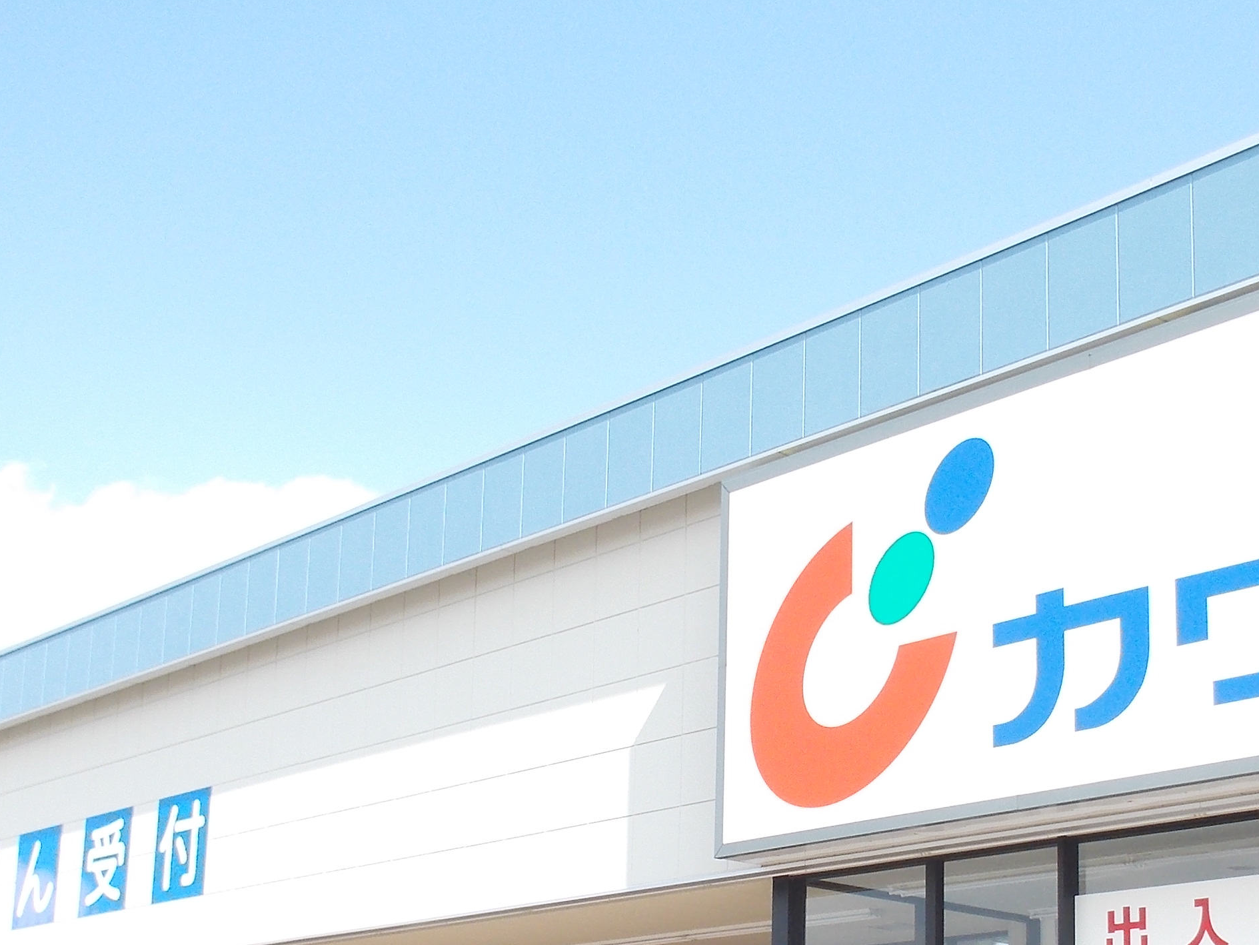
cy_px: 758
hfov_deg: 34.2
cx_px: 796
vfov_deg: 25.6
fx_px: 2037
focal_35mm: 56
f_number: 3.3
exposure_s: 1/320
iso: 80
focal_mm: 4.1
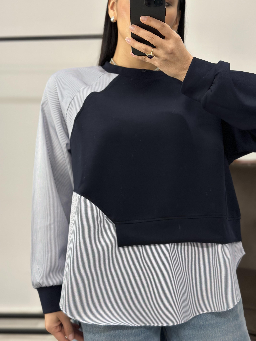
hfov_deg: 30.3
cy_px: 170
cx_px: 128
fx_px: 473
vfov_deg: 39.7
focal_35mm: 48
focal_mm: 6.86
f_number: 1.78
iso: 200
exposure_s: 1/100
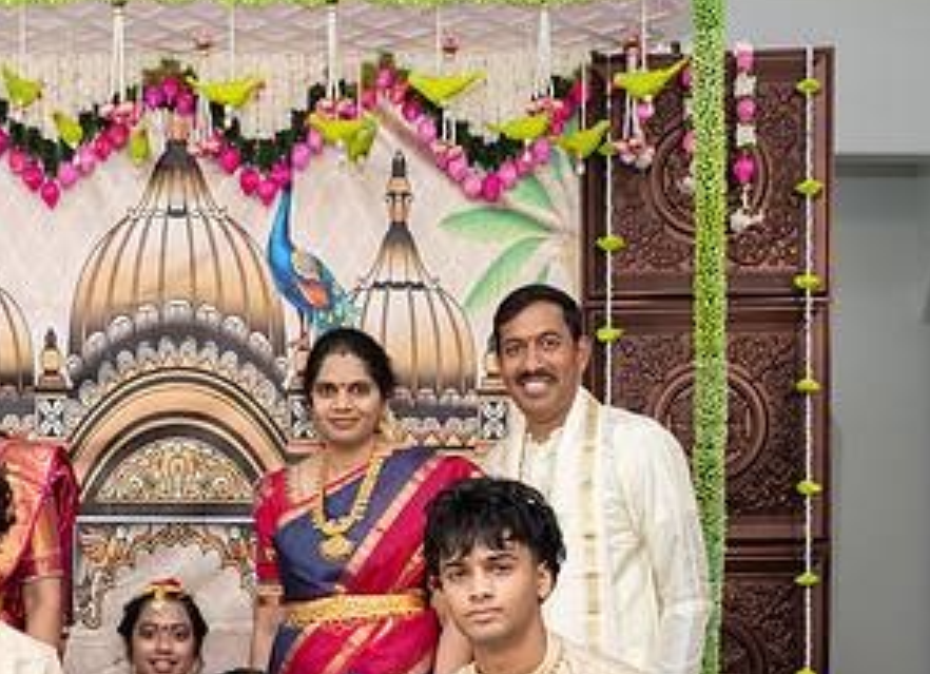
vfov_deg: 20.6
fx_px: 1805
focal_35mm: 68
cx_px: 222
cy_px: 644
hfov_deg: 28.4
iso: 800
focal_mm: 31.5
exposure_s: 1/160
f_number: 3.5
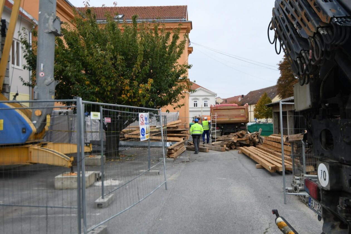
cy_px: 117
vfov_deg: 43.6
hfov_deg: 61.9
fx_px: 292
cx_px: 176
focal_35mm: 30
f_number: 4
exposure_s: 1/800
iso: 400
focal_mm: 20
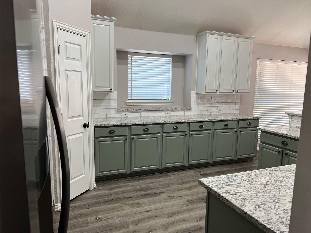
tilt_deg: -8.5
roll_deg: -1.2
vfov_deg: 53.1
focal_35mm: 26
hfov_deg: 67.3
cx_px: 156
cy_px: 116
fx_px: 234
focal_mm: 5.7
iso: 125
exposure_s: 1/120
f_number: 1.5
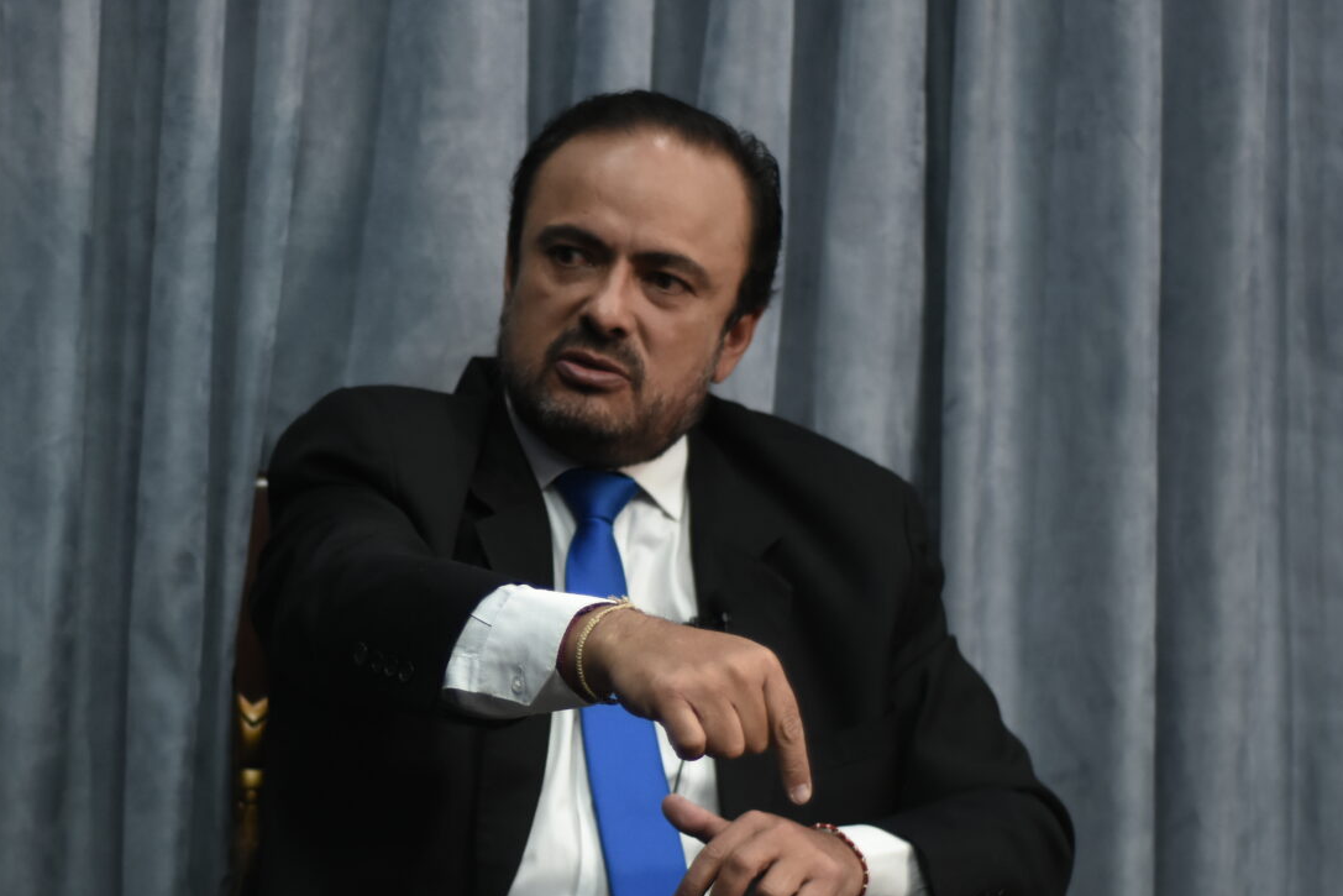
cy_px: 572
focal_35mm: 106
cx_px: 447
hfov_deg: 19.2
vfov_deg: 12.9
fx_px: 3955
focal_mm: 50
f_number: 1.8
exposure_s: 1/400
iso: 1000
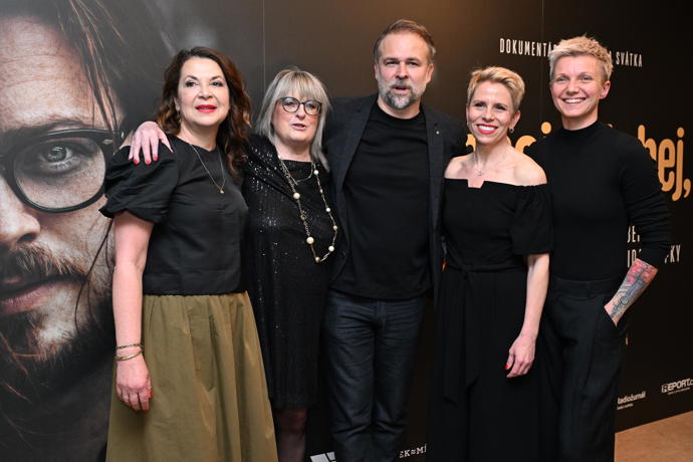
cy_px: 231
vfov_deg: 33.4
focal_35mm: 40
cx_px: 346
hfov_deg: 48.5
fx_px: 770
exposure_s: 1/160
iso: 2000
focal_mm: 40
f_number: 5
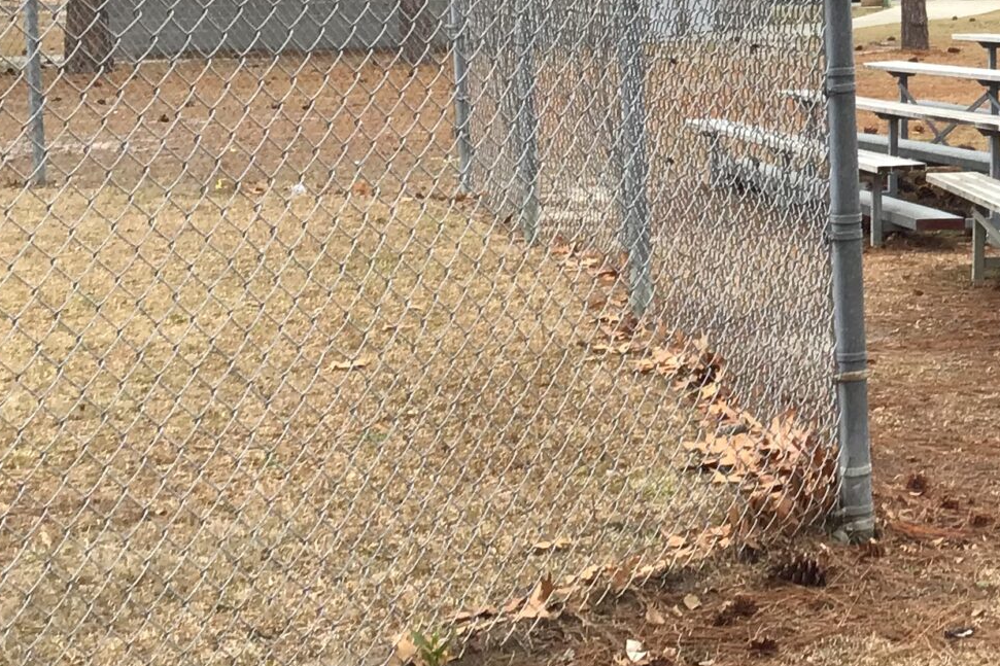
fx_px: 2361
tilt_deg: -2.9
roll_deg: +2.3
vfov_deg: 15.8
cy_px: 39
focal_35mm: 85
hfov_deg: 21.9
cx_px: 1238
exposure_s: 1/127
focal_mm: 3.3
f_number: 2.4
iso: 25
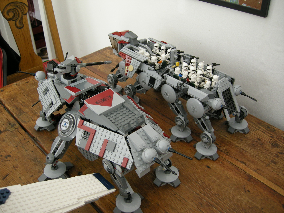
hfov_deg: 51.4
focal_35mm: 36
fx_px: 295
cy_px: 106
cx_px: 142
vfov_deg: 39.7
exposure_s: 1/30
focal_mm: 7.5
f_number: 2.7
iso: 127
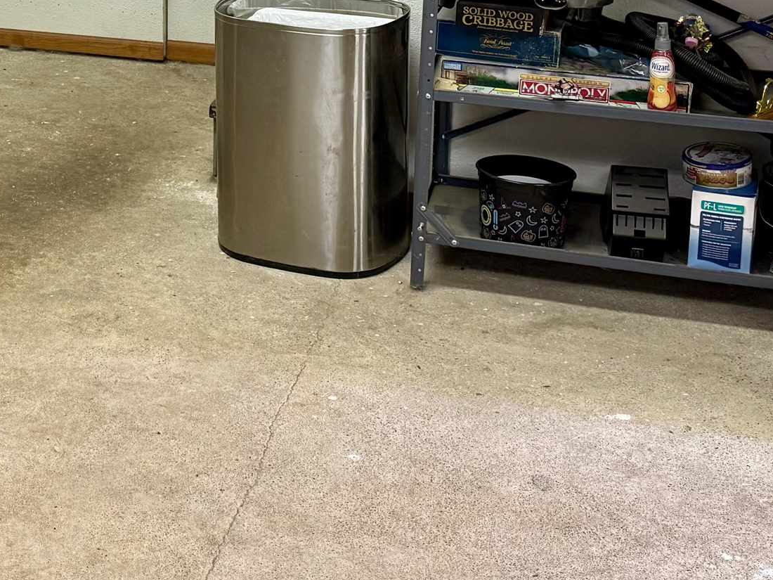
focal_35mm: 67
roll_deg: +1.1
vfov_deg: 20.9
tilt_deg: -11.9
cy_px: -46
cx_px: 62
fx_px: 1496
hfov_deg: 27.8
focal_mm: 6.76
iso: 250
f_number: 1.78
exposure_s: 1/60
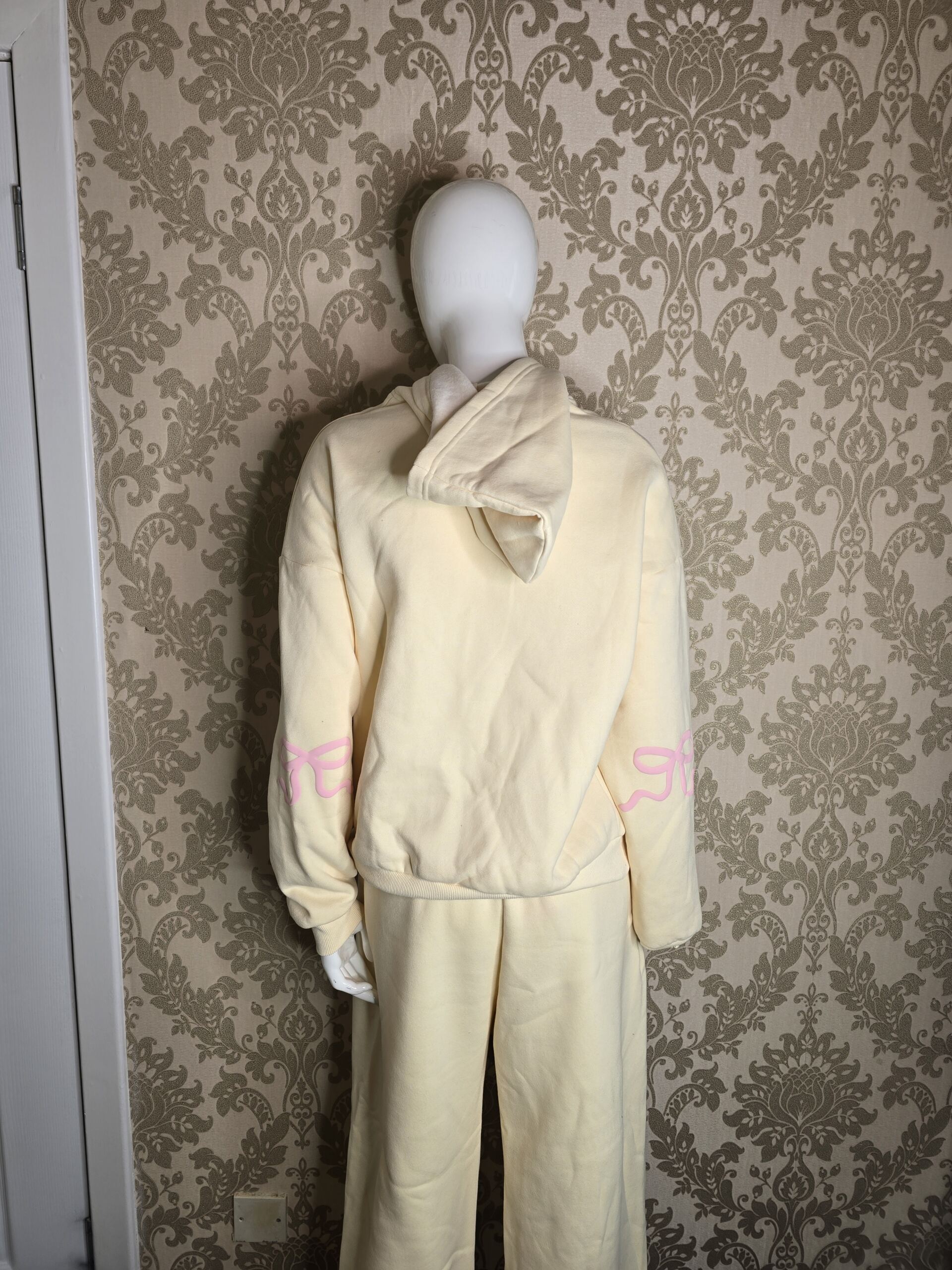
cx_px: 476
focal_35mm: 23
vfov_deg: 73.9
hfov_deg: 58.9
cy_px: 635
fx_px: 843
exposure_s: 1/50
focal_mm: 6.3
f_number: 1.7
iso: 20
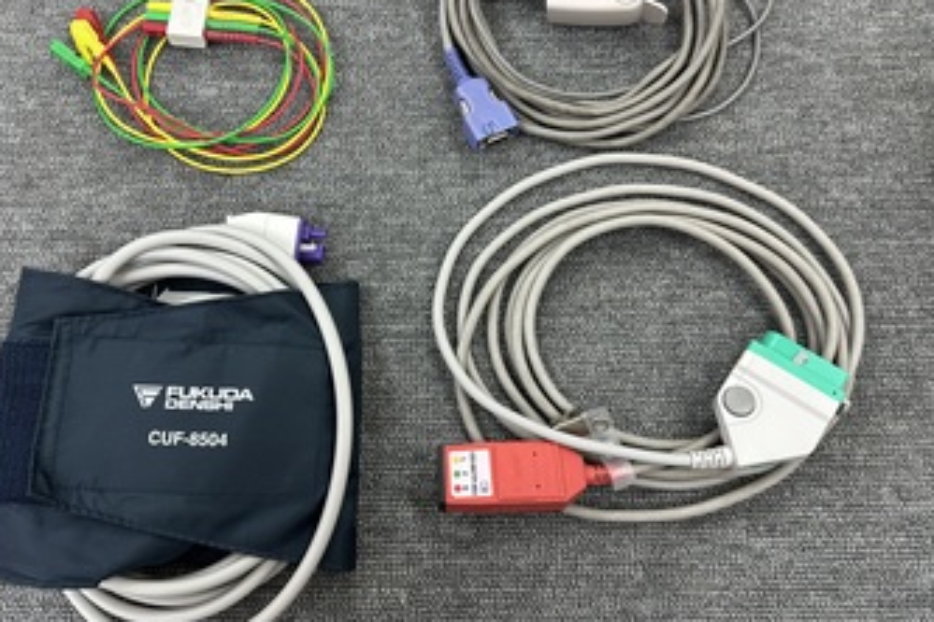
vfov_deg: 43.5
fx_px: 778
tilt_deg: -77.2
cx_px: 440
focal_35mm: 30
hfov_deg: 61.9
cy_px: 266
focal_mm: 6.86
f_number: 1.78
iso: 125
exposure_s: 1/120
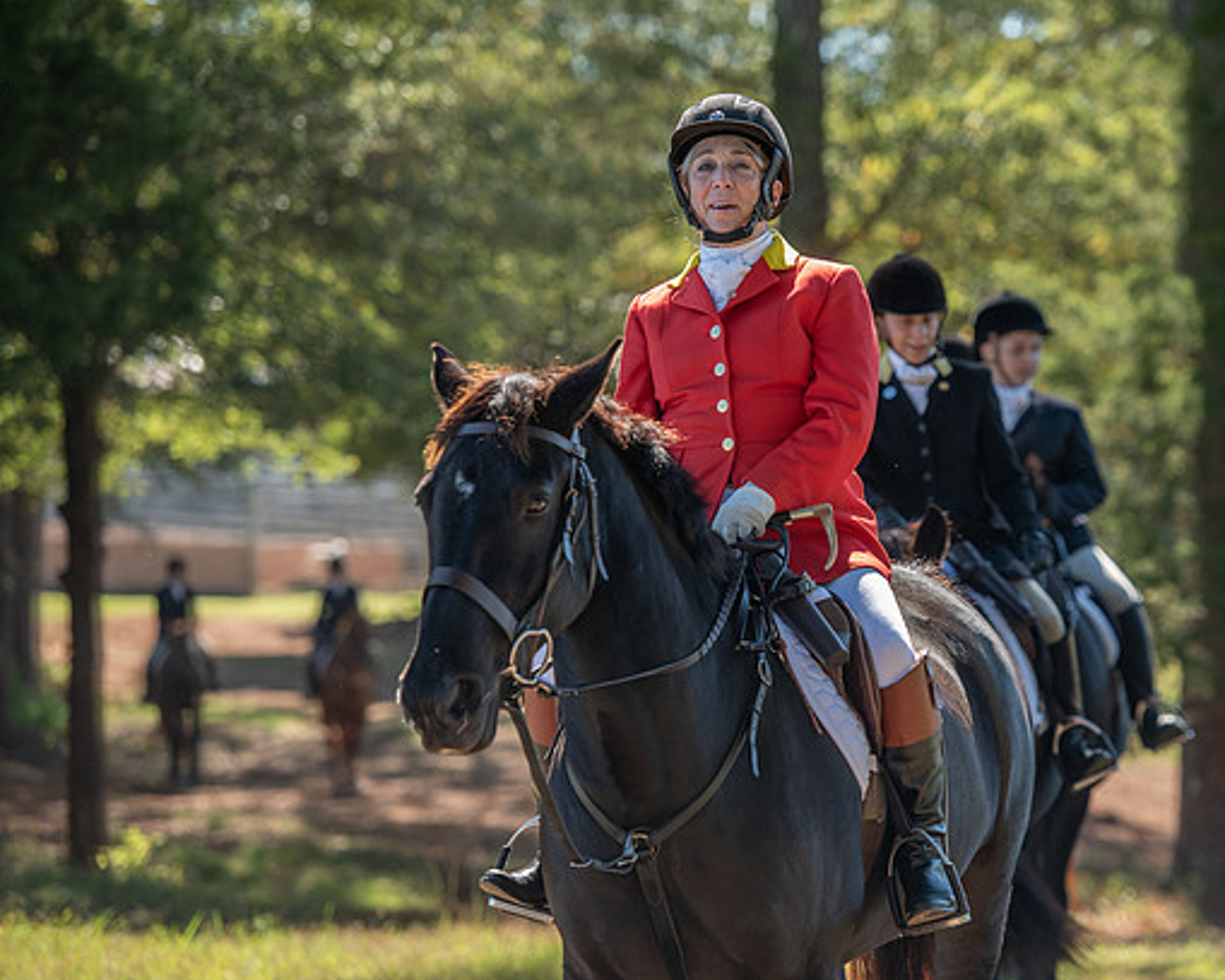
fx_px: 5908
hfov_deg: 11.8
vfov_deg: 9.5
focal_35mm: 163
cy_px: 521
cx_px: 782
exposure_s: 1/320
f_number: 4
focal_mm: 135
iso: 280
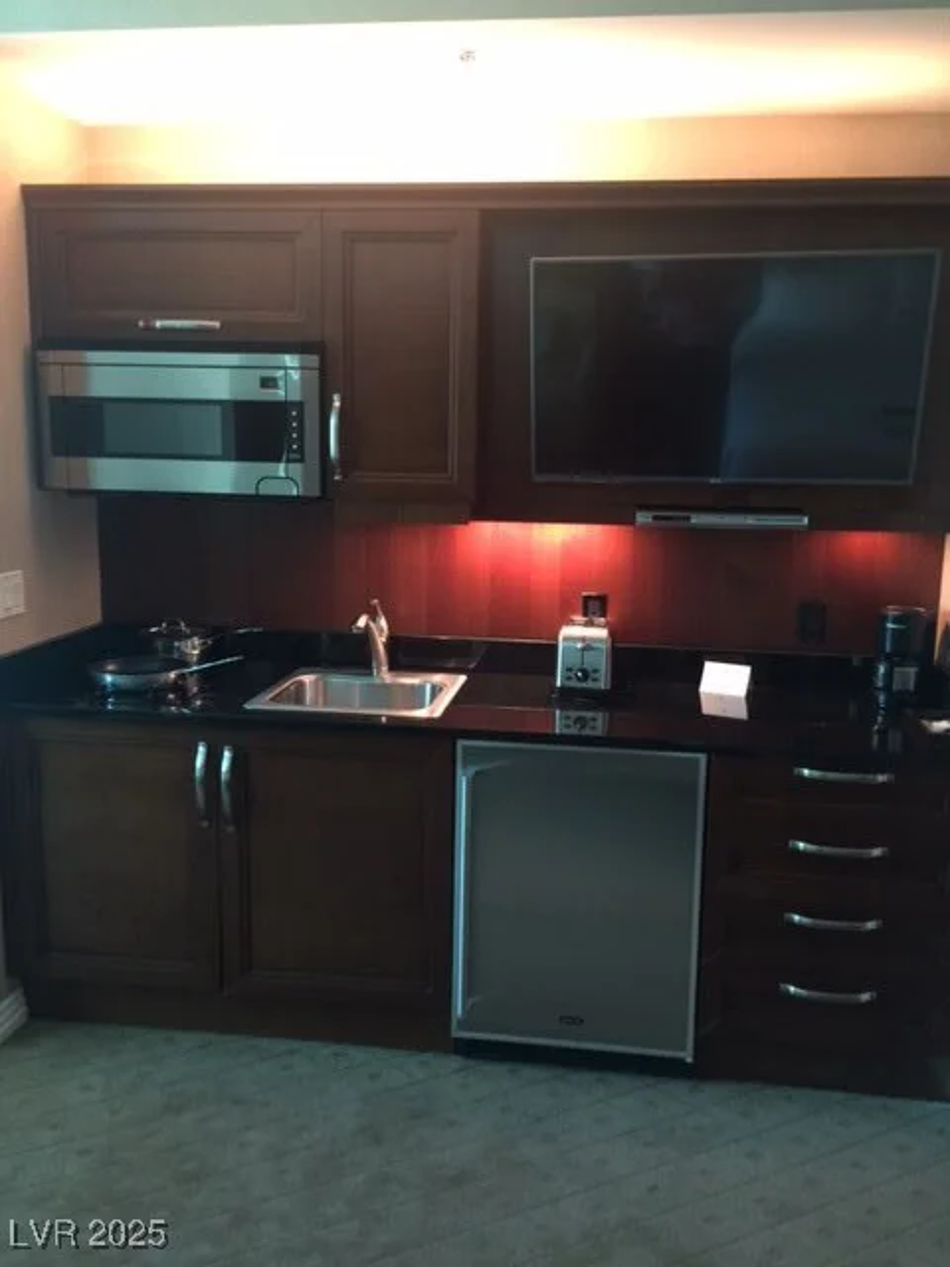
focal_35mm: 29
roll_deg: -1.4
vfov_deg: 61.7
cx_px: 475
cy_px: 634
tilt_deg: -9.3
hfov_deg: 48.2
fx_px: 1061
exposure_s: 1/4
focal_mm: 4.15
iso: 64
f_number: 2.2
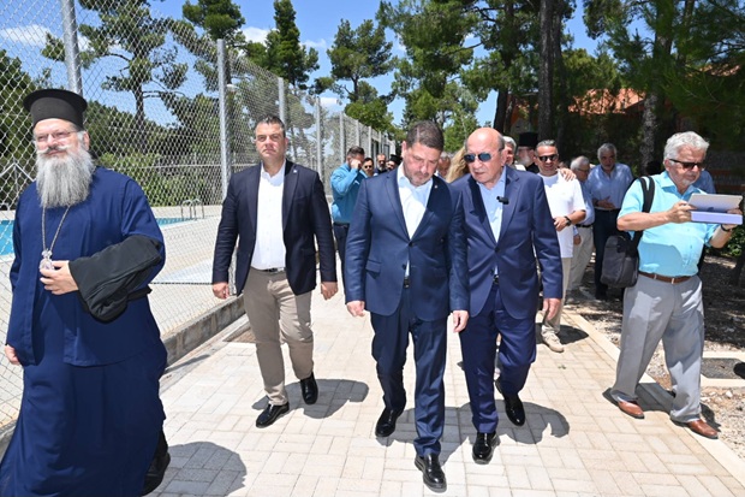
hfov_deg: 73.8
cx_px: 372
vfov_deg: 53.1
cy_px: 248
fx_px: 497
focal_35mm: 24
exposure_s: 1/200
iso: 100
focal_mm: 24
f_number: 9
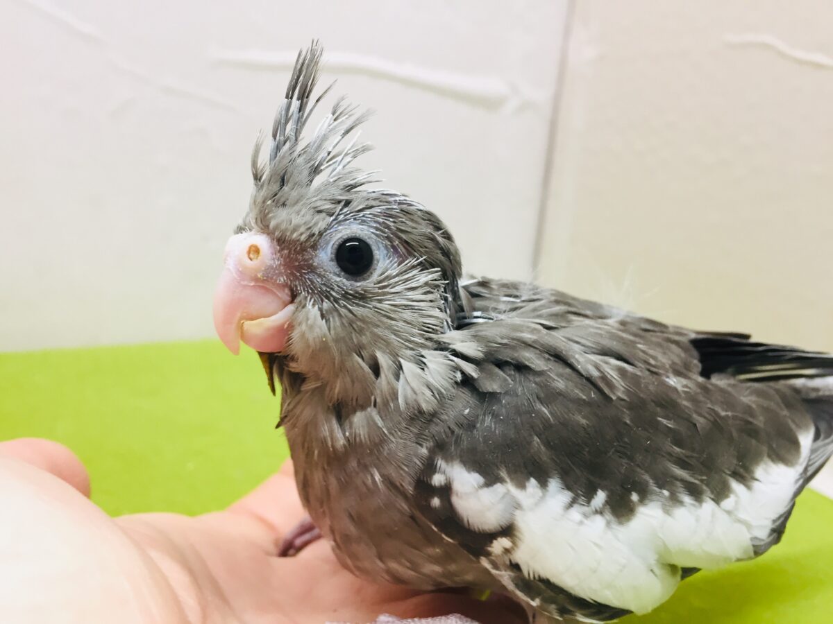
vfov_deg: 48.2
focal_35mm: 29
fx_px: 698
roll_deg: -4.1
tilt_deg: -12.9
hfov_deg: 61.7
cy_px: 312
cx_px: 416
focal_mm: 4.15
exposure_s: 1/30
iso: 64
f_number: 2.2
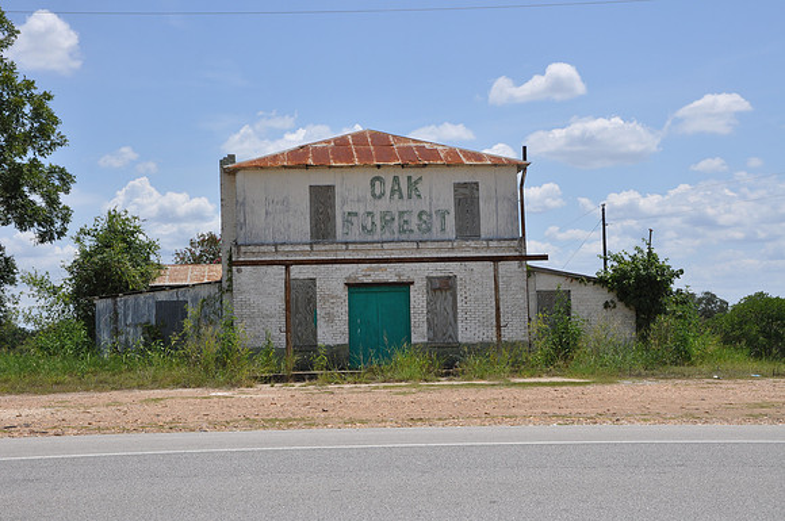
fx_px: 1306
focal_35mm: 60
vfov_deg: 22.6
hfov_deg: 33.4
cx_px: 392
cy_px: 260
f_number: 13
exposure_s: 1/160
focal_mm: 40
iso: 200
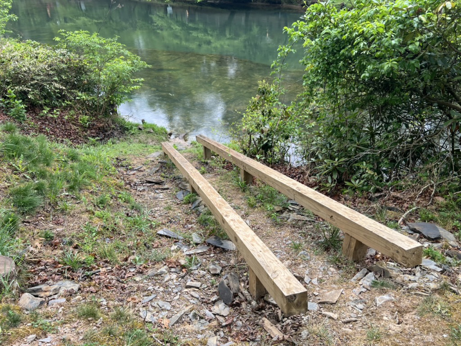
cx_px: 230
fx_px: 346
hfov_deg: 67.3
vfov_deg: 53.1
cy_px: 173
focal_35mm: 26
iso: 40
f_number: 1.5
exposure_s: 1/220
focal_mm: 5.7
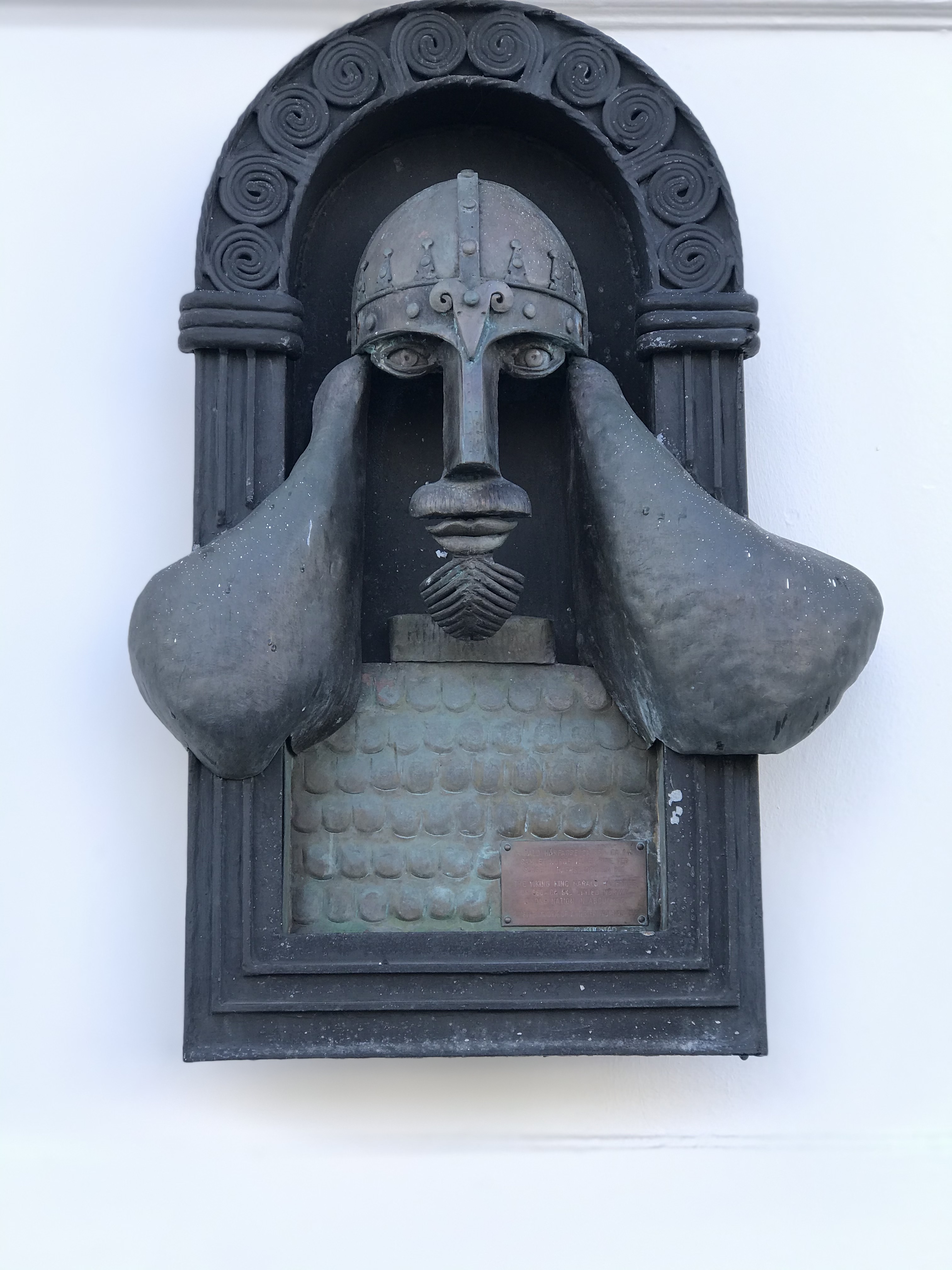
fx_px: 2090
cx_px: 476
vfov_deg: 33.8
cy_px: 635
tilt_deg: +10.5
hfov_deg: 25.7
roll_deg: -0.9
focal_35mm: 57
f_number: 2.8
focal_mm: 6.6
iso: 20
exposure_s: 1/109
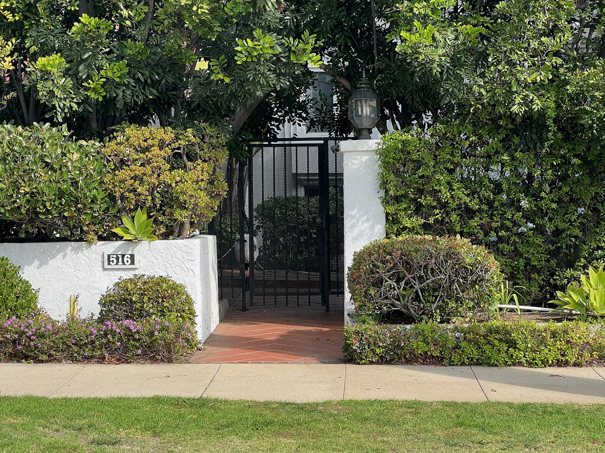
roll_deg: +0.8
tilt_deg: -1.0
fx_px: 1345
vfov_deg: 19.1
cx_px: 302
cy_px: 226
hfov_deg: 25.3
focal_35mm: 77
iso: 32
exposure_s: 1/217
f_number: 2.8
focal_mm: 9
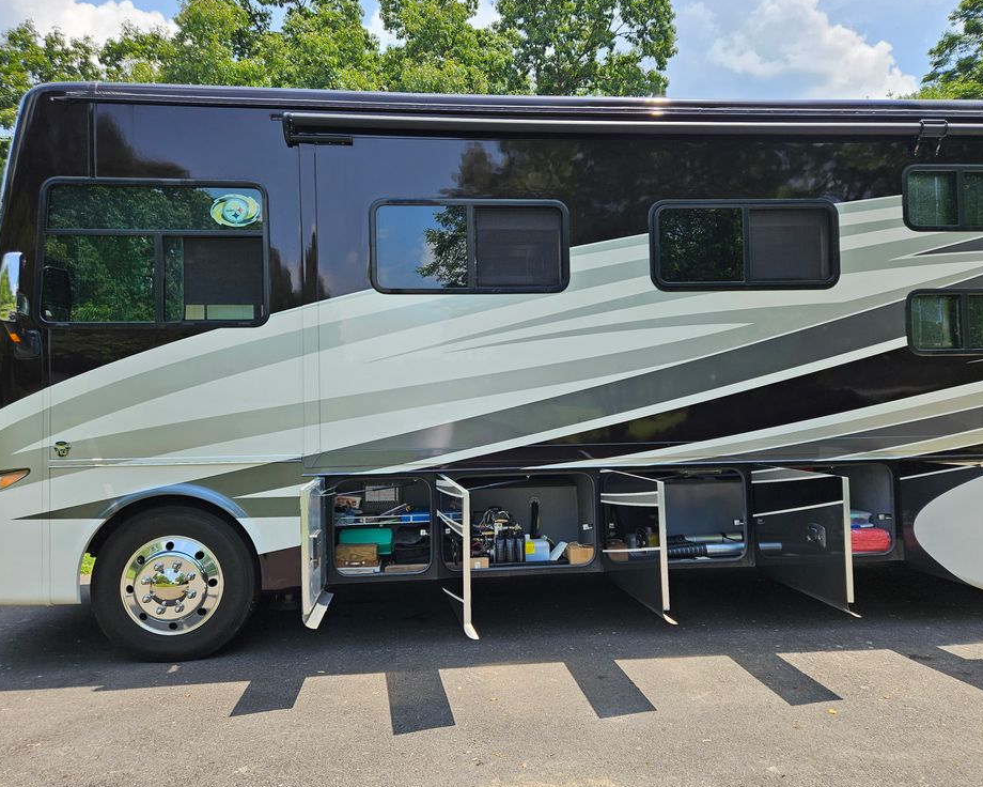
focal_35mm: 25
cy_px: 380
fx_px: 727
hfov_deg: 68.1
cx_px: 492
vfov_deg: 56.8
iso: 25
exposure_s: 1/781
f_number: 1.8
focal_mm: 5.4
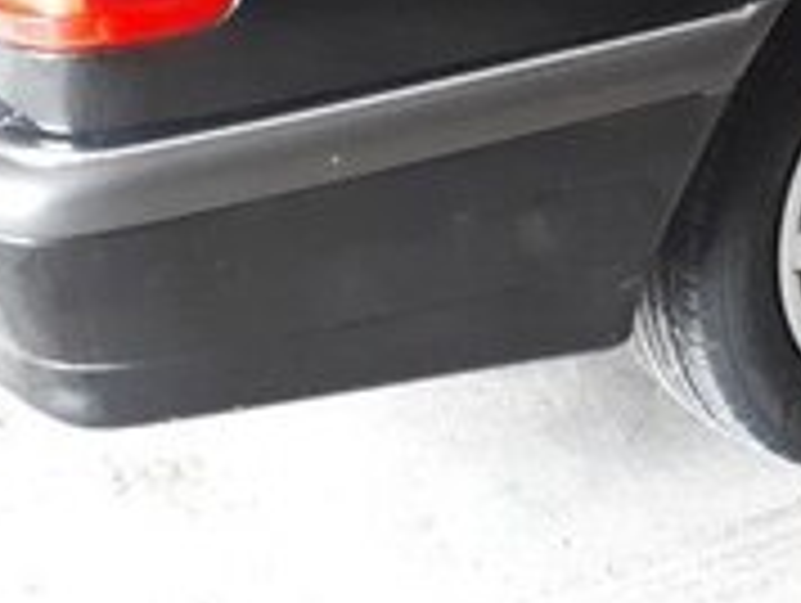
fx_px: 2317
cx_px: 909
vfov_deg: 14.0
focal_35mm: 100
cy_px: -281
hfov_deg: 18.8
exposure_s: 1/17
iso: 800
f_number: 1.9
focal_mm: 3.6
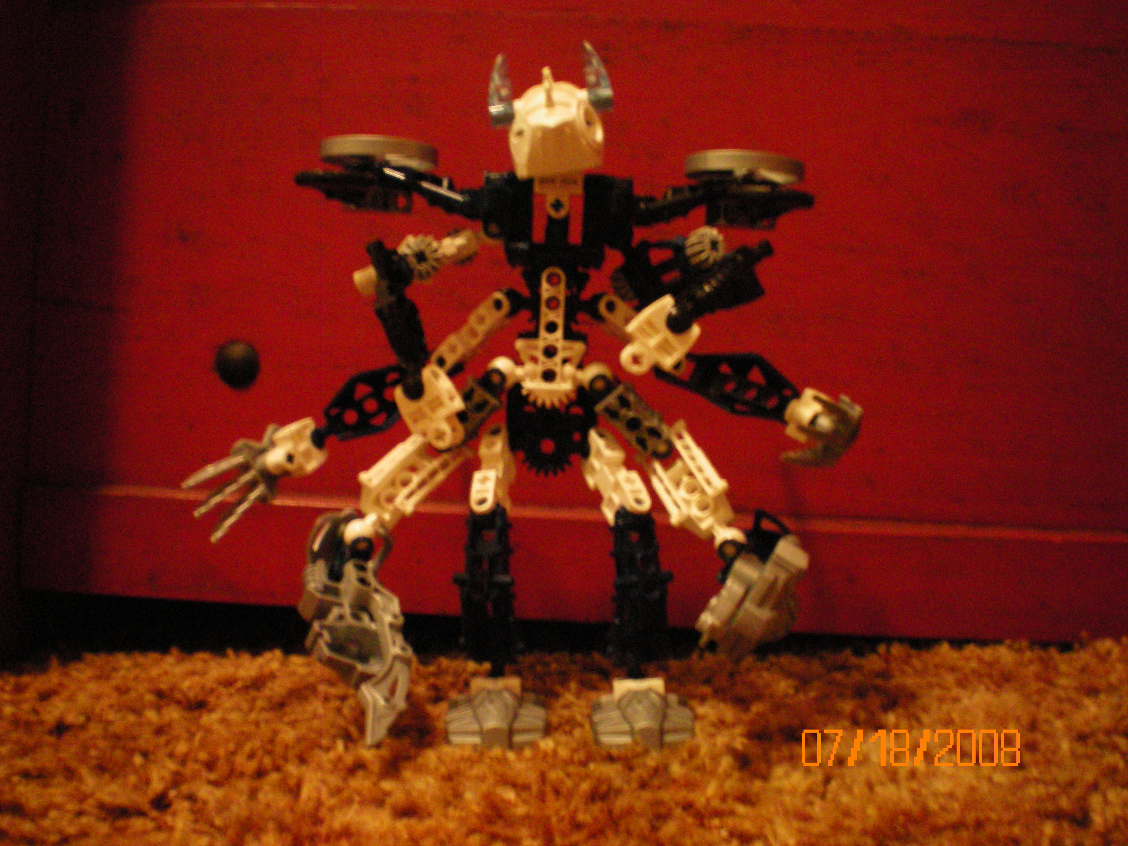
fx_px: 1238
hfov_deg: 49.0
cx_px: 564
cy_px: 423
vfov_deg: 37.7
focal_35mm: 38
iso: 400
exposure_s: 1/2
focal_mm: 6.3
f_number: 3.1
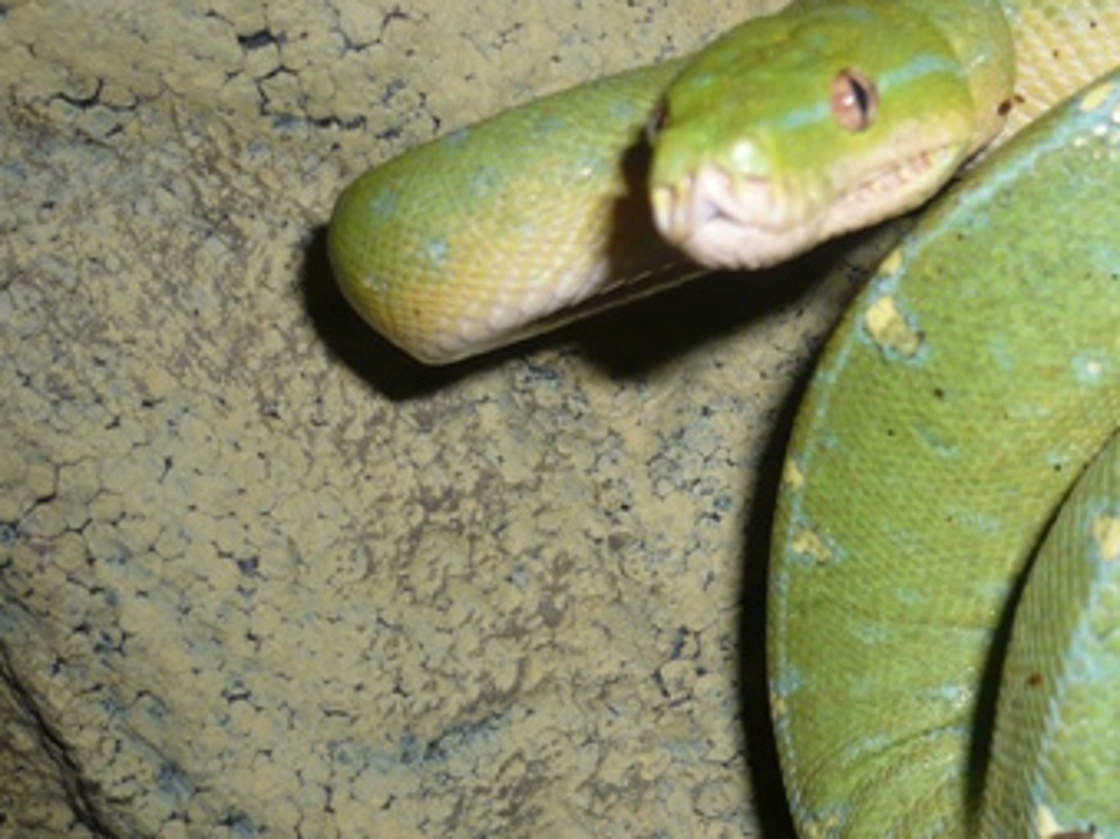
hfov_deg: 28.0
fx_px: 2199
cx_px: 892
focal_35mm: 68
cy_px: 403
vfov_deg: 21.6
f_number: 2.9
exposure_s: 1/30
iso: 100
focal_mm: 6
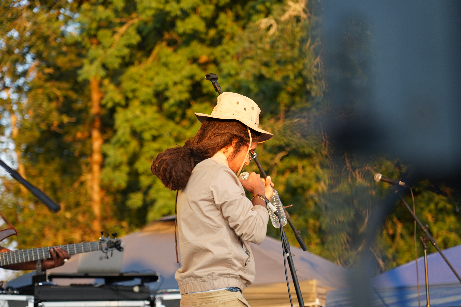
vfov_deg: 13.0
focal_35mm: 105
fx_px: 1344
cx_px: 230
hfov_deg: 19.5
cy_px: 154
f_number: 4
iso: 400
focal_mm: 105
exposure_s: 1/160
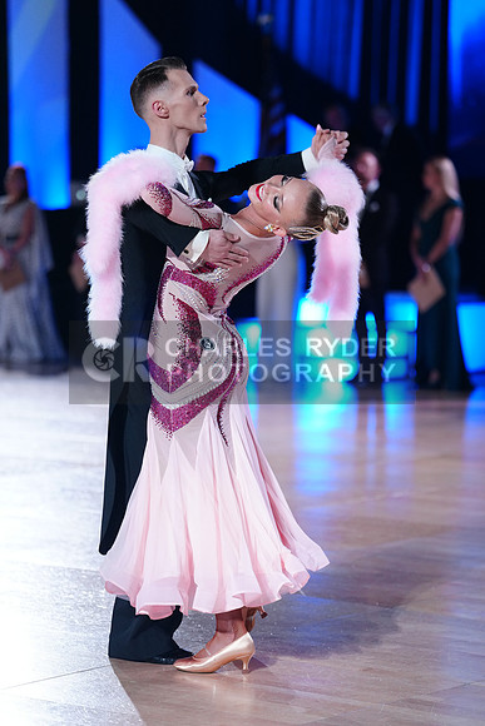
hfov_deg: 11.0
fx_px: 2524
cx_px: 242
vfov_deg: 16.4
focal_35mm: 125
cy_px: 363
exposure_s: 1/400
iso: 2000
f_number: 2.8
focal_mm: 125
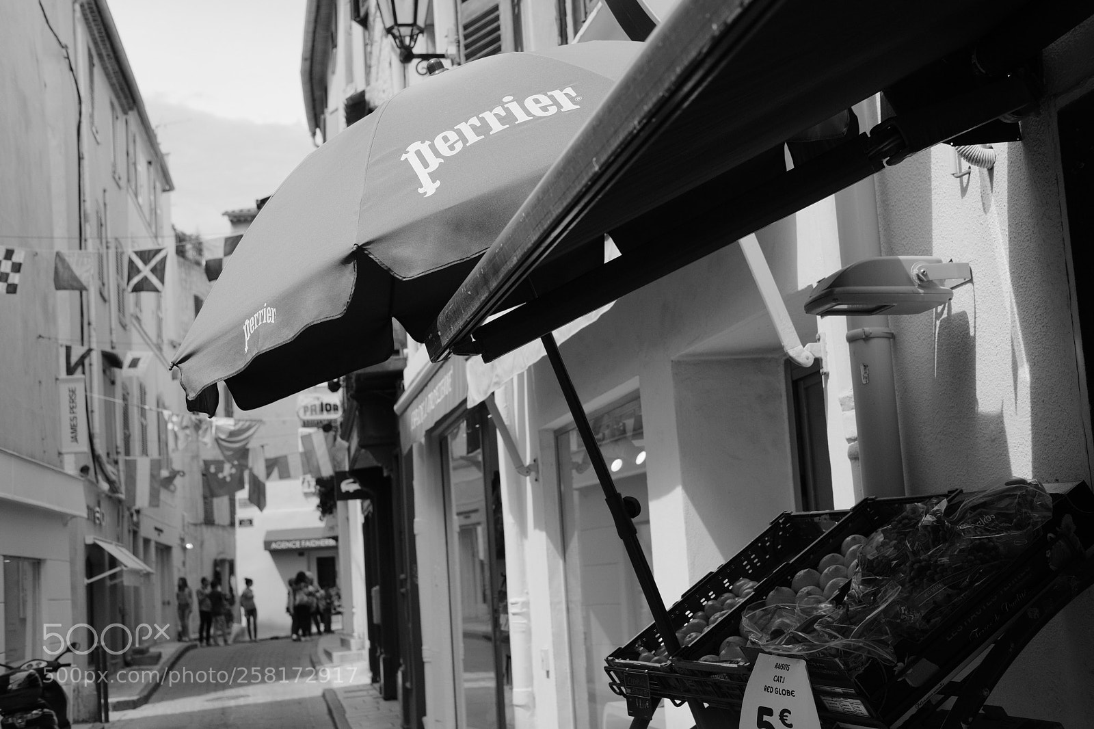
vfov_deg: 25.5
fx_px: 1610
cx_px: 547
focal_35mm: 53
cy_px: 364
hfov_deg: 37.5
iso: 800
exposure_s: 1/1700
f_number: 5.6
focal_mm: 35
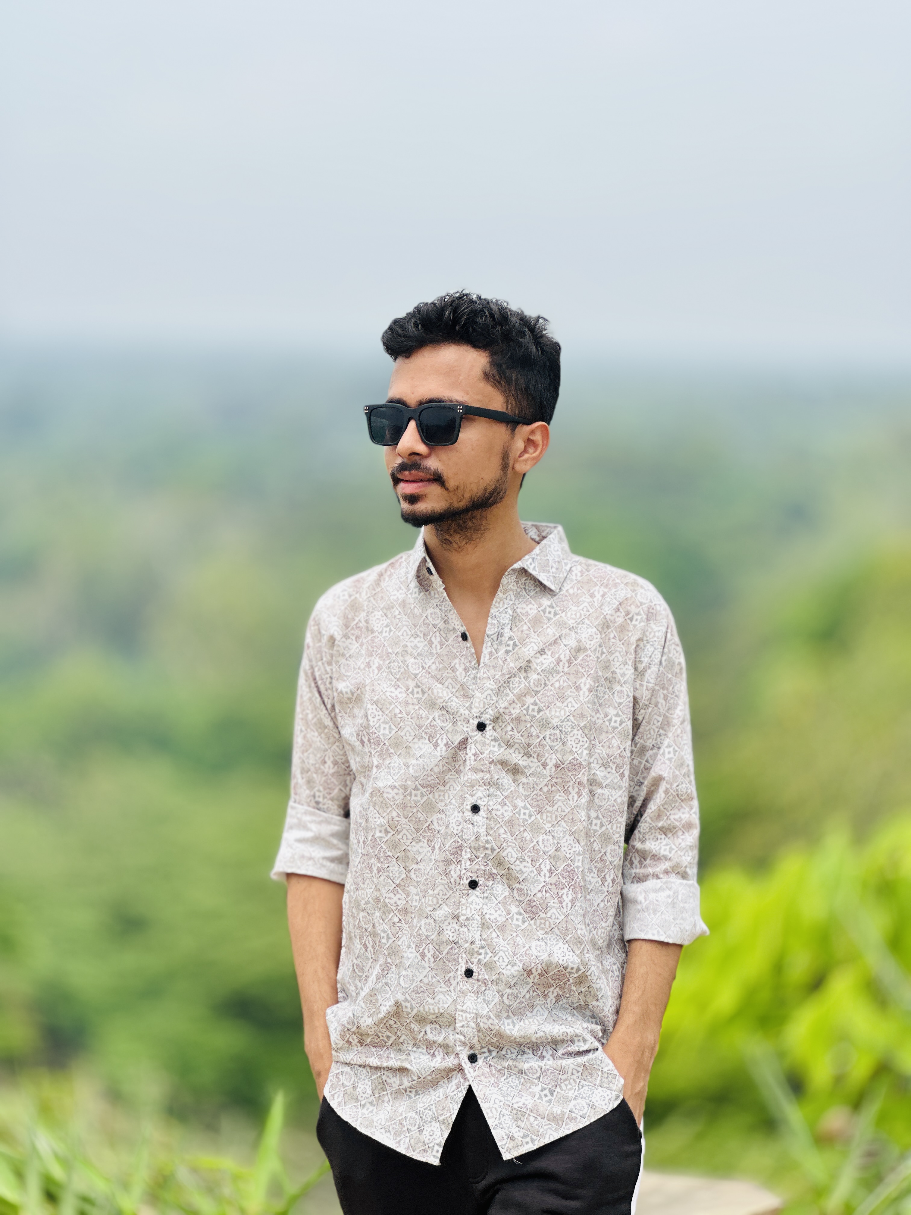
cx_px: 456
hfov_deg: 19.1
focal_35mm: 77
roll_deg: -2.1
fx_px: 2702
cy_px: 608
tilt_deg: -3.7
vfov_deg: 25.3
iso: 32
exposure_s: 1/602
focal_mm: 9
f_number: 2.8
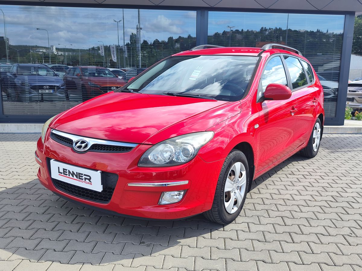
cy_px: 136
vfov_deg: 58.9
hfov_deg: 73.9
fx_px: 241
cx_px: 181
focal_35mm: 23
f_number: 1.69
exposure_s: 1/339
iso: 50
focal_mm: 7.01
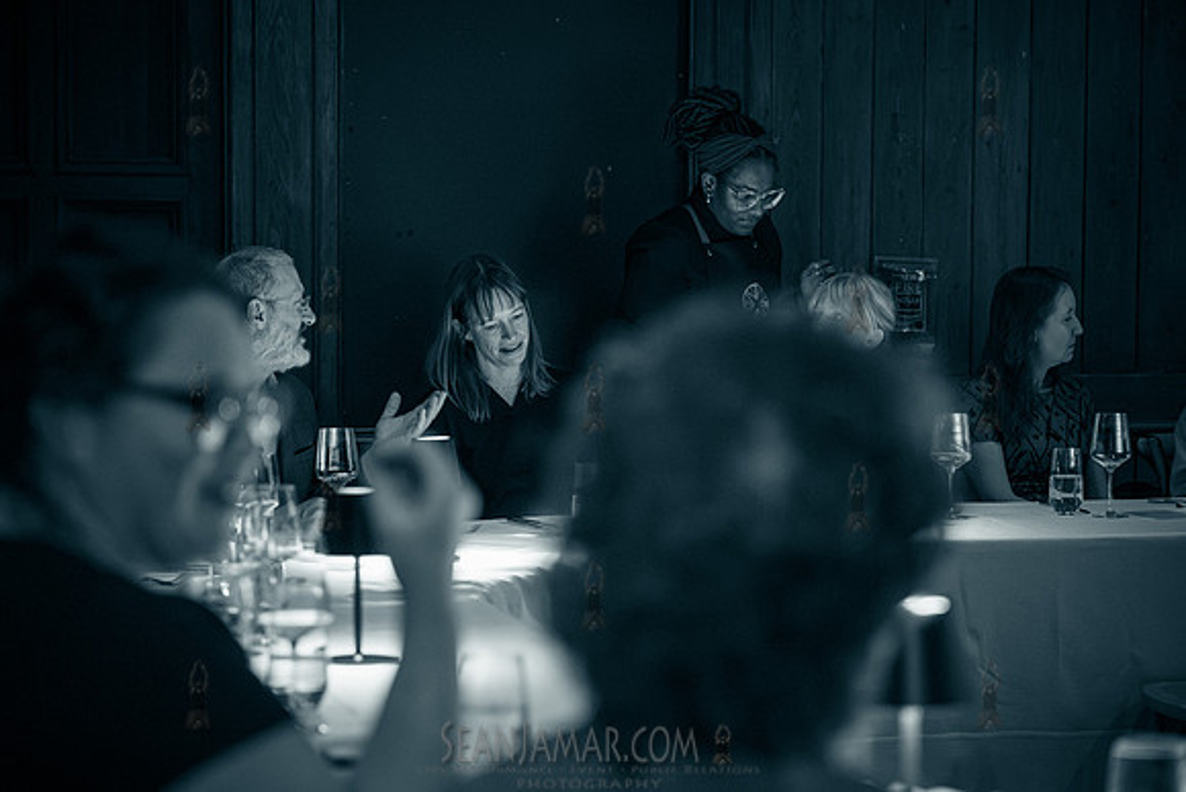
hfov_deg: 26.0
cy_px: 396
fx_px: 2569
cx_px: 600
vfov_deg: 17.5
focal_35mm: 78
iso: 12800
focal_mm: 75
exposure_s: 1/160
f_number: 2.8
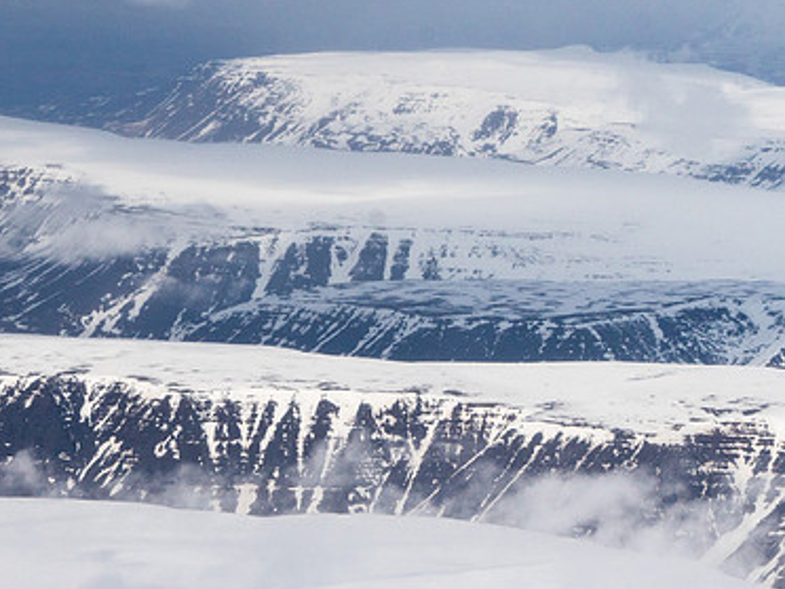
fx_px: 5148
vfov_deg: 6.5
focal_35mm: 227
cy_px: 330
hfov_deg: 8.7
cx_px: 407
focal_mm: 101
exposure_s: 1/2500
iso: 800
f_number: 10
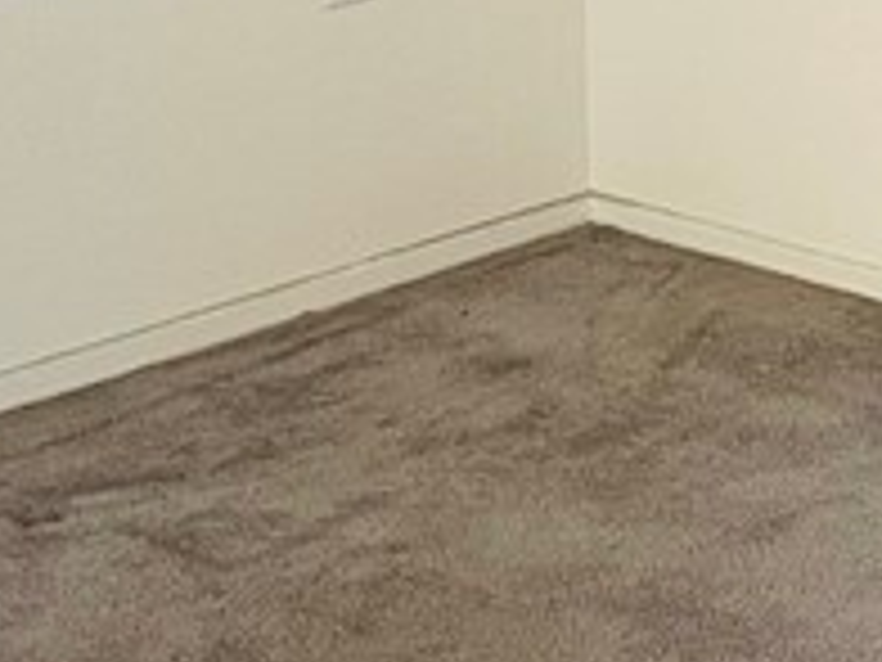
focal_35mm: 136
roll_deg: -0.8
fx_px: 3465
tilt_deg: -4.7
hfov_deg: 12.0
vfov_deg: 9.9
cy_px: -779
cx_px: 2038
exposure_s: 1/60
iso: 100
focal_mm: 5.1
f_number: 1.6
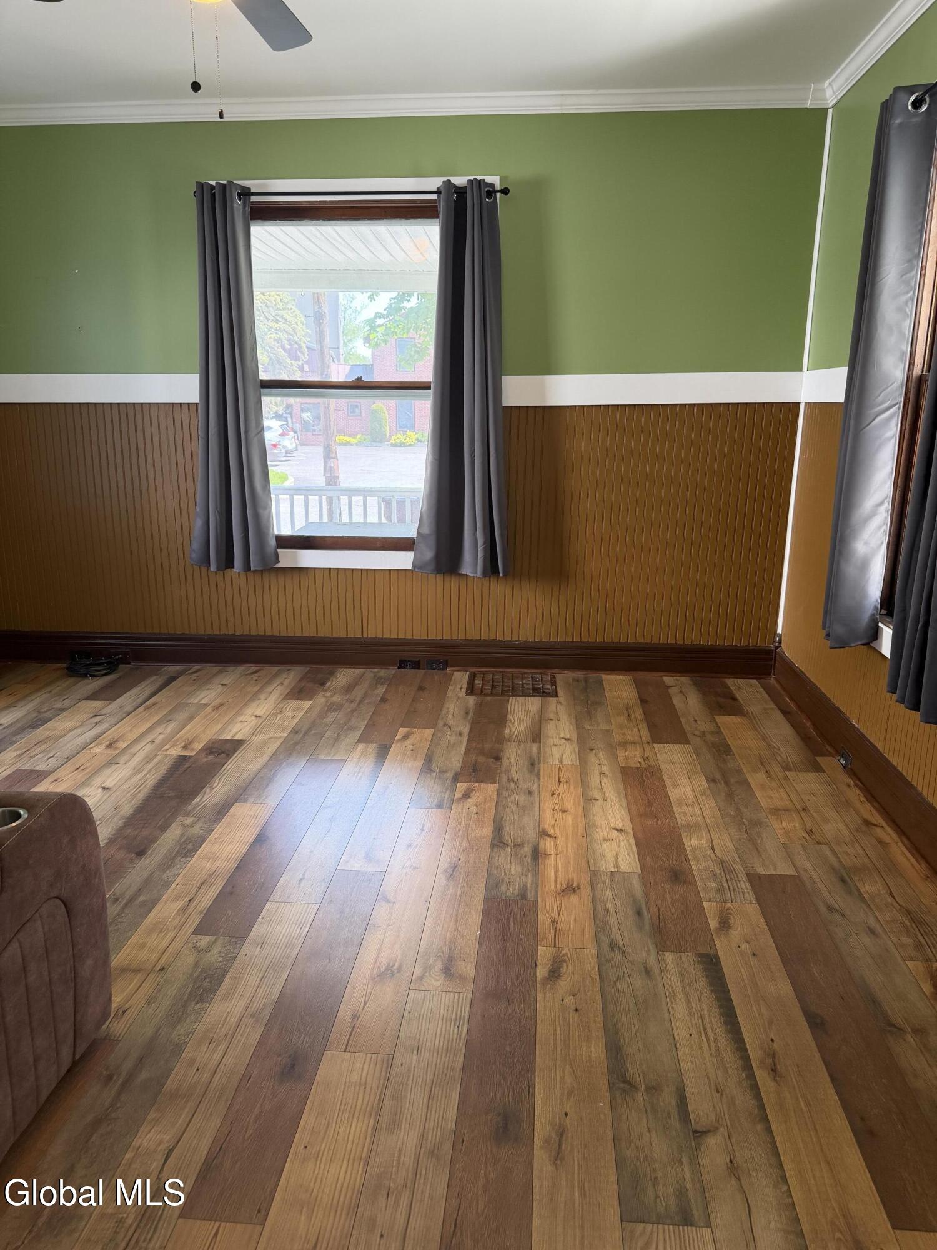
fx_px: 866
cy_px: 625
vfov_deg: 71.6
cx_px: 468
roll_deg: -0.8
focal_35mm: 24
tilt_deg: -14.0
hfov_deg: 56.8
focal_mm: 6.76
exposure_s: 1/84
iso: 200
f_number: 1.78
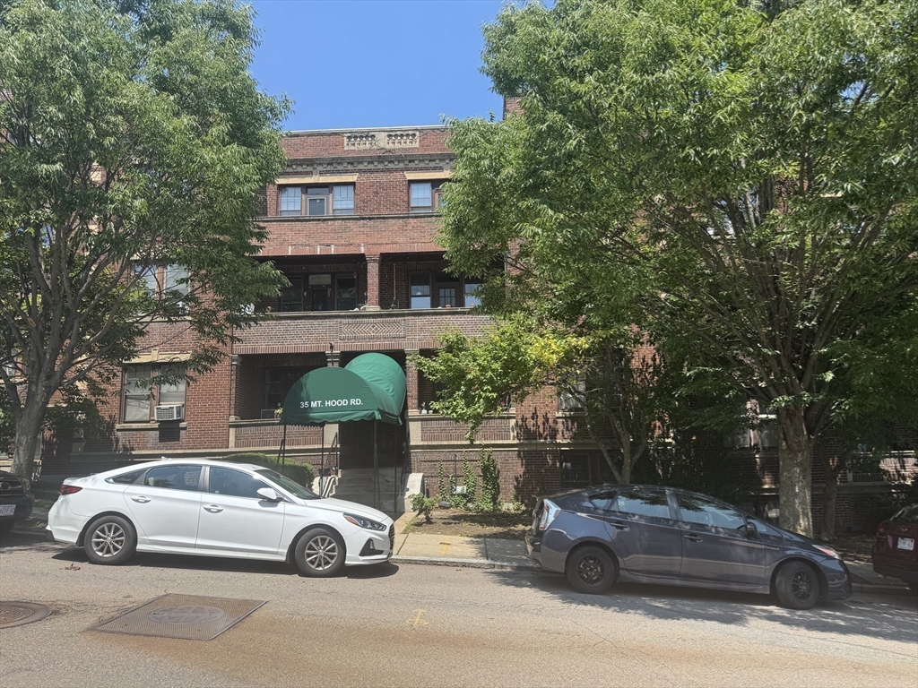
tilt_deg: +8.8
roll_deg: +1.2
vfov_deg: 56.8
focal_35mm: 24
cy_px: 344
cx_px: 459
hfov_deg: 71.6
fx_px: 636
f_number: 1.78
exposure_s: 1/1818
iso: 80
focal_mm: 6.76
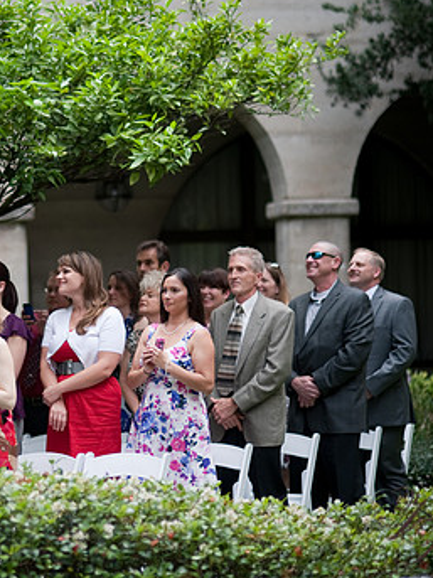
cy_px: 275
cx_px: 12
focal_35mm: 138
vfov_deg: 14.3
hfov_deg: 10.7
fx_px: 2303
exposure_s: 1/500
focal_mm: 85
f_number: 1.8
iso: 400
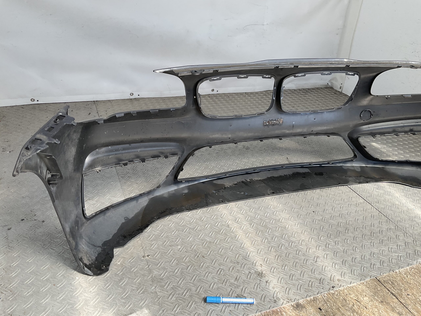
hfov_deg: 61.7
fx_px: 353
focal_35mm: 29
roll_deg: -7.5
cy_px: 158
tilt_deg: -28.4
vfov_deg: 48.2
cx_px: 210
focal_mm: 3
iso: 16
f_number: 1.8
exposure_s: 1/335
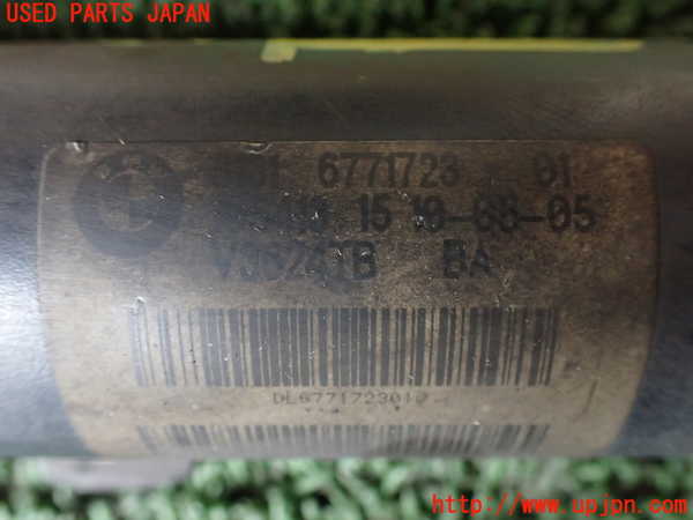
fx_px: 601
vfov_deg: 46.8
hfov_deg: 60.0
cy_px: 260
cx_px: 346
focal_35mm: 30
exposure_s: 1/30
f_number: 2.3
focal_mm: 5.4
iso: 800
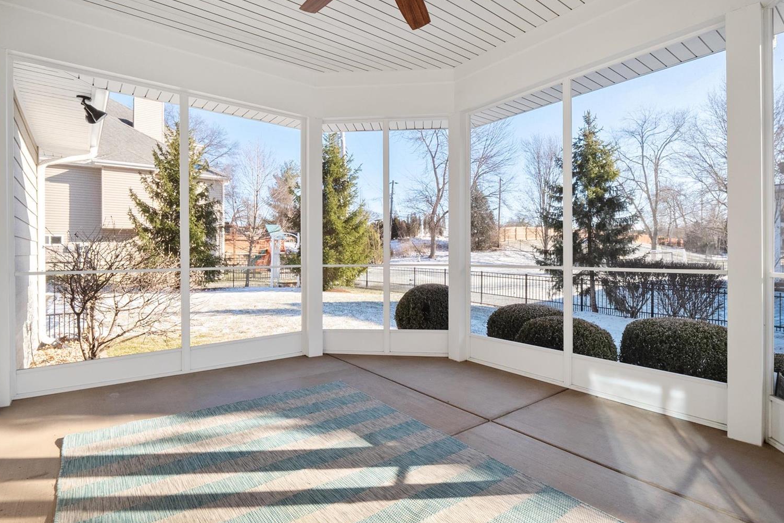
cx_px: 401
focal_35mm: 17
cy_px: 271
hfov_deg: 93.3
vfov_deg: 70.4
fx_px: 370
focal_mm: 8
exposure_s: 1/100
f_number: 8
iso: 400
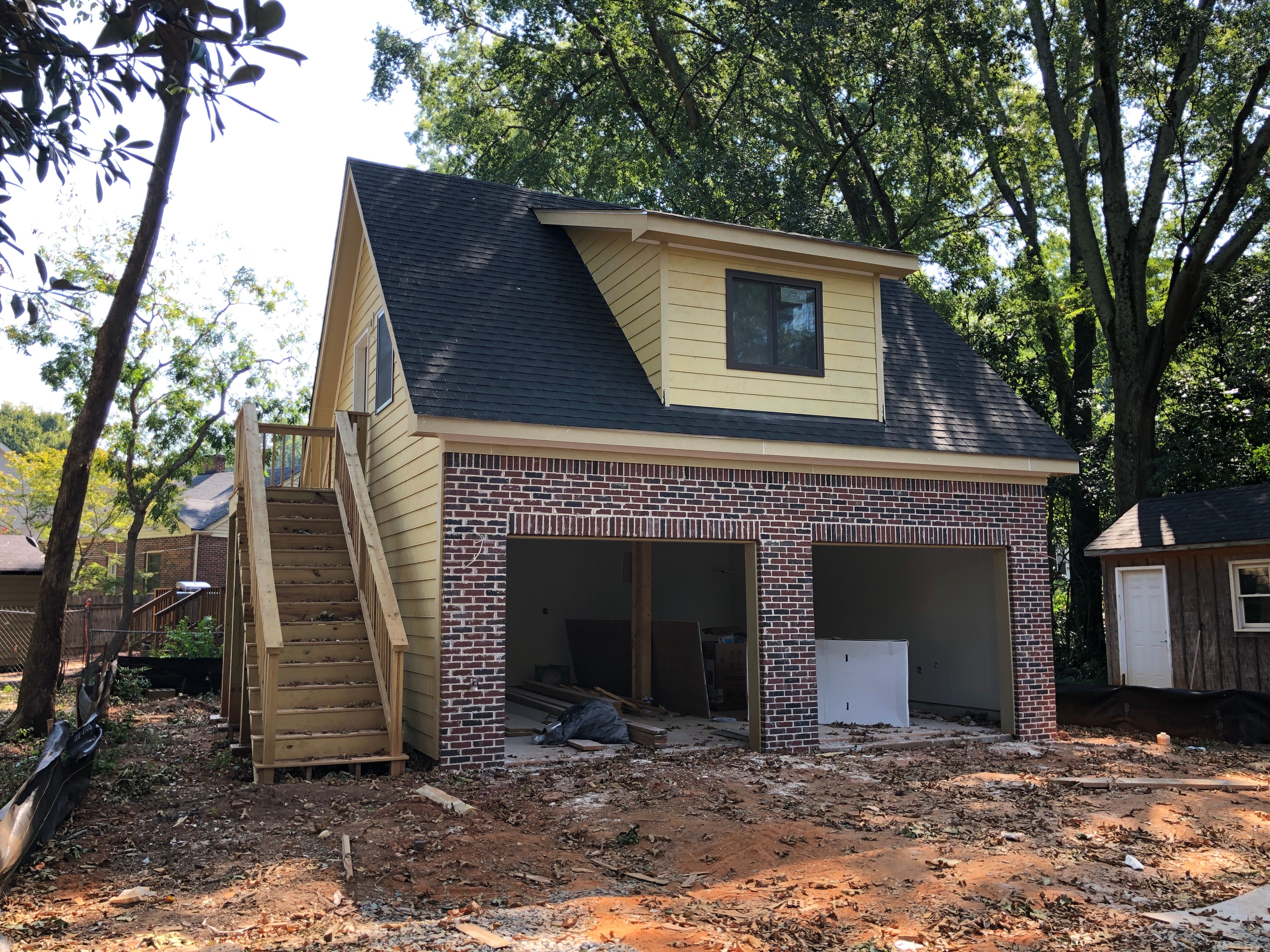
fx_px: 1027
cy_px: 476
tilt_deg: +7.1
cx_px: 635
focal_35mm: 28
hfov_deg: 63.4
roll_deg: +0.7
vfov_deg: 49.7
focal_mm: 4
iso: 20
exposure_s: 1/120
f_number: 1.8
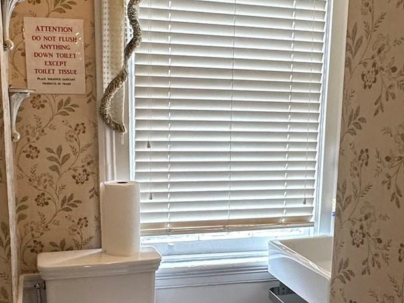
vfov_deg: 30.6
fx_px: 549
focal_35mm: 47
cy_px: 210
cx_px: 213
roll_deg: -1.7
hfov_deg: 40.4
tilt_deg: -10.6
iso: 160
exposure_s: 1/60
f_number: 2.2
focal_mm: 2.22
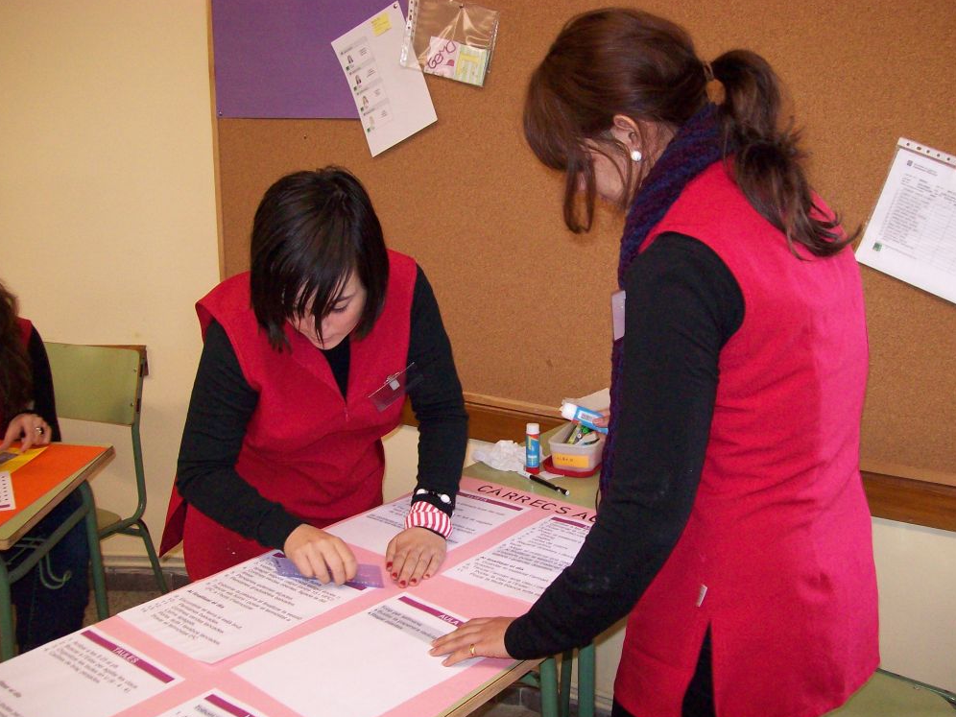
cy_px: 359
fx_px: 1022
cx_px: 469
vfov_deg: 38.7
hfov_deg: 50.1
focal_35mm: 37
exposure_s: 1/64
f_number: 2.7
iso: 200
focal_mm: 6
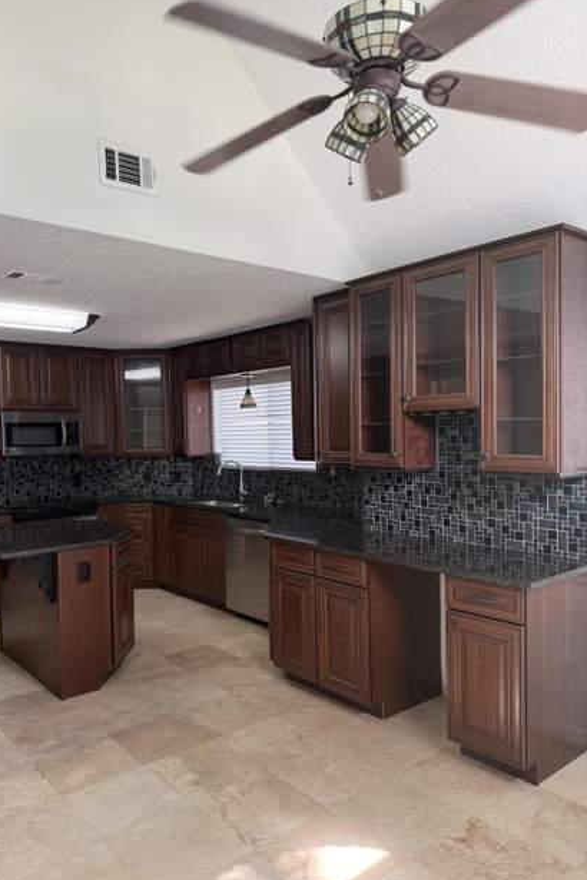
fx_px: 635
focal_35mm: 26
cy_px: 450
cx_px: 245
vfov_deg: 69.4
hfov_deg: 49.4
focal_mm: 6.76
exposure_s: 1/120
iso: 160
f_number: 1.78
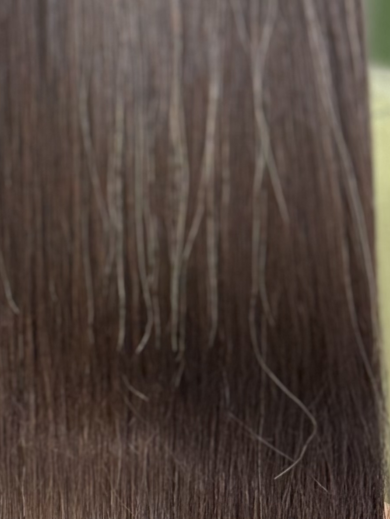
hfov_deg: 9.1
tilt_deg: -7.8
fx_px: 2447
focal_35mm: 163
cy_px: 153
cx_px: 43
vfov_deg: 12.1
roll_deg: +0.1
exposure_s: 1/100
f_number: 1.78
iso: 250
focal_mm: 6.76
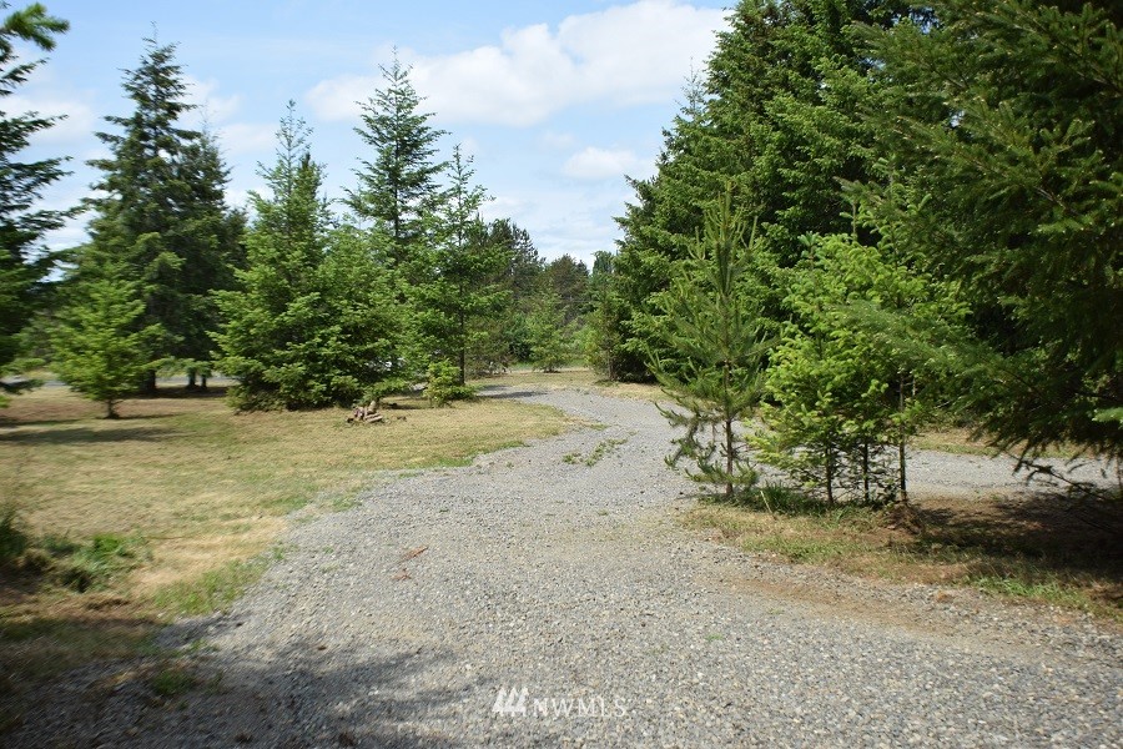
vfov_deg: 33.0
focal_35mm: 40
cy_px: 374
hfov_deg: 47.9
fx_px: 1263
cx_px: 562
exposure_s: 1/1600
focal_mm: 27
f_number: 5.6
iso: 400
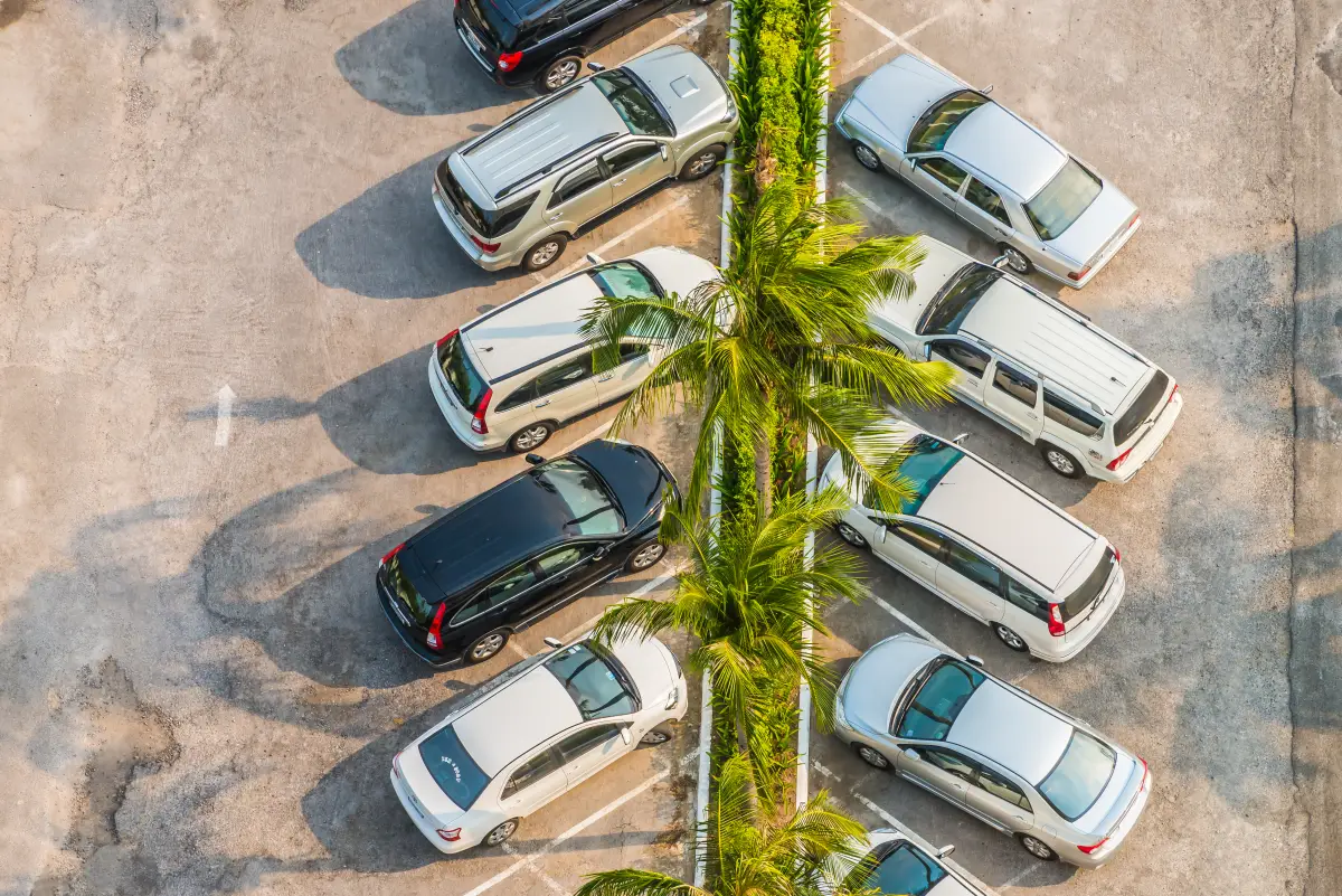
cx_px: 671
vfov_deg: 11.4
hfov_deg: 17.1
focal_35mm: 120
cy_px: 448
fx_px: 4475
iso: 200
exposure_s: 1/400
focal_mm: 120
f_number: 13
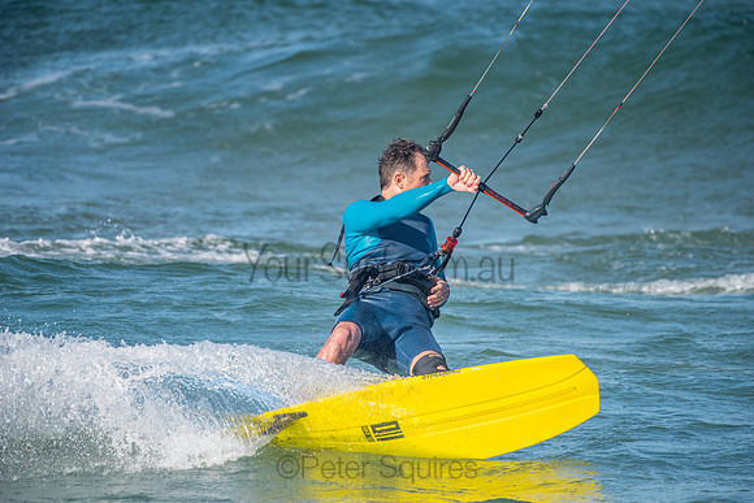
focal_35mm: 500
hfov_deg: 4.1
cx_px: 377
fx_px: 10474
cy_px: 252
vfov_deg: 2.8
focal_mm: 500
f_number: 5.6
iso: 560
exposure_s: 1/4000
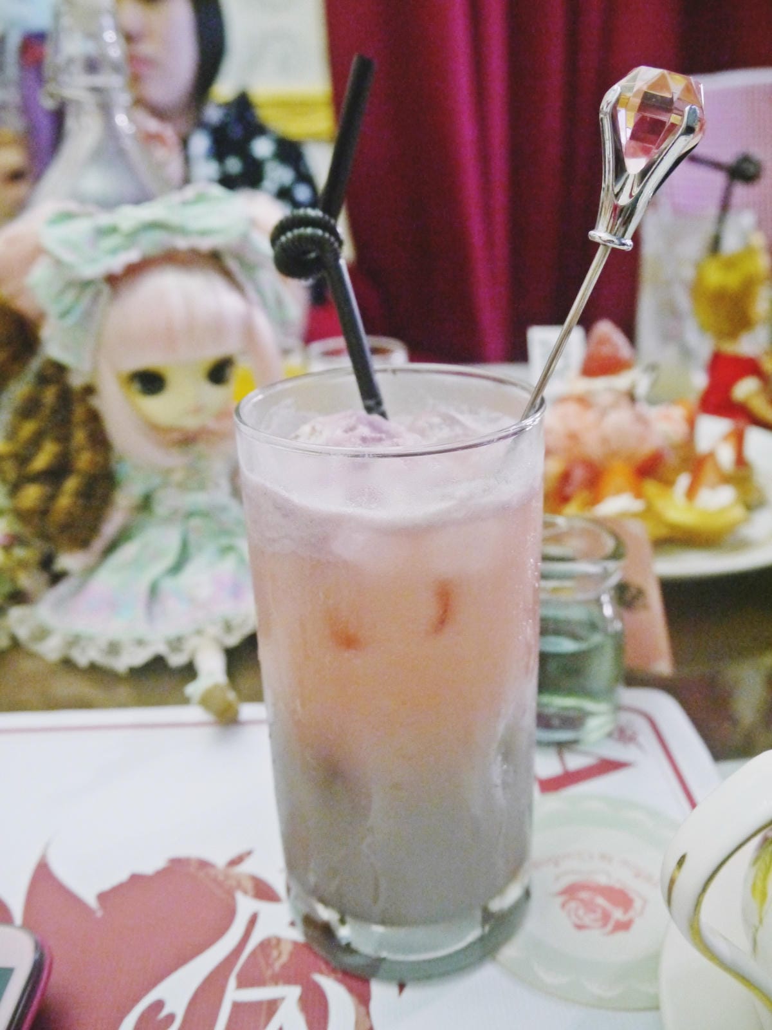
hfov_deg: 46.8
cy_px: 515
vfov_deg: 60.0
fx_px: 892
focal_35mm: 30
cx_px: 386
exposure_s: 1/25
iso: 1600
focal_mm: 15
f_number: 3.9
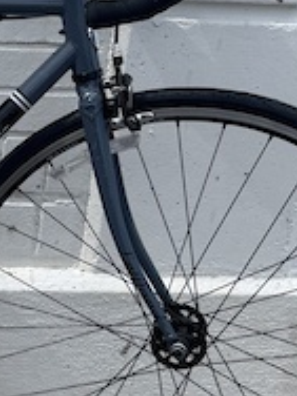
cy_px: 227
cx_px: -187
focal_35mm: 102
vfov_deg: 19.2
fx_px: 1167
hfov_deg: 13.4
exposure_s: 1/3247
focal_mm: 6.76
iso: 80
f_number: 1.78
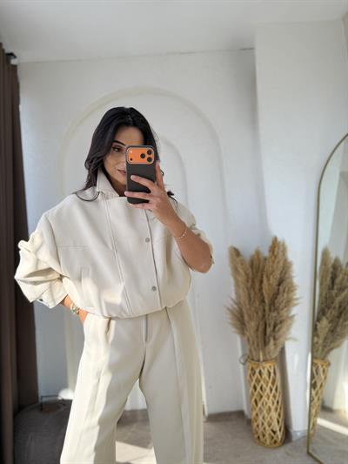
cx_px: 174
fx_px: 322
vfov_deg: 71.6
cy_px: 232
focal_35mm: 24
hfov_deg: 56.8
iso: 100
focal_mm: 6.76
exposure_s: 1/368
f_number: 1.78
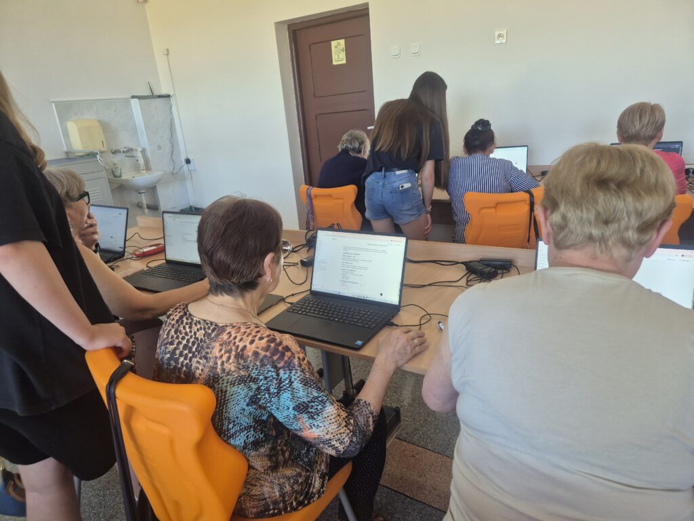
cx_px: 347
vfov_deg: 58.9
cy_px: 260
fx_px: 461
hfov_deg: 73.9
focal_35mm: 23
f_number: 1.8
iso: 200
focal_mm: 5.4
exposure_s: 1/100
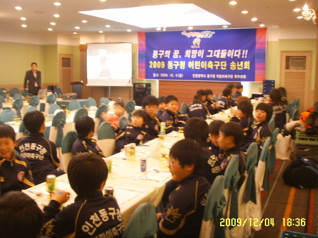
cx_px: 159
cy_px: 119
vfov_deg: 36.8
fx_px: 358
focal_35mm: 39
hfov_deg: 47.9
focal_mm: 6.6
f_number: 3.5
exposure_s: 1/6
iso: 63
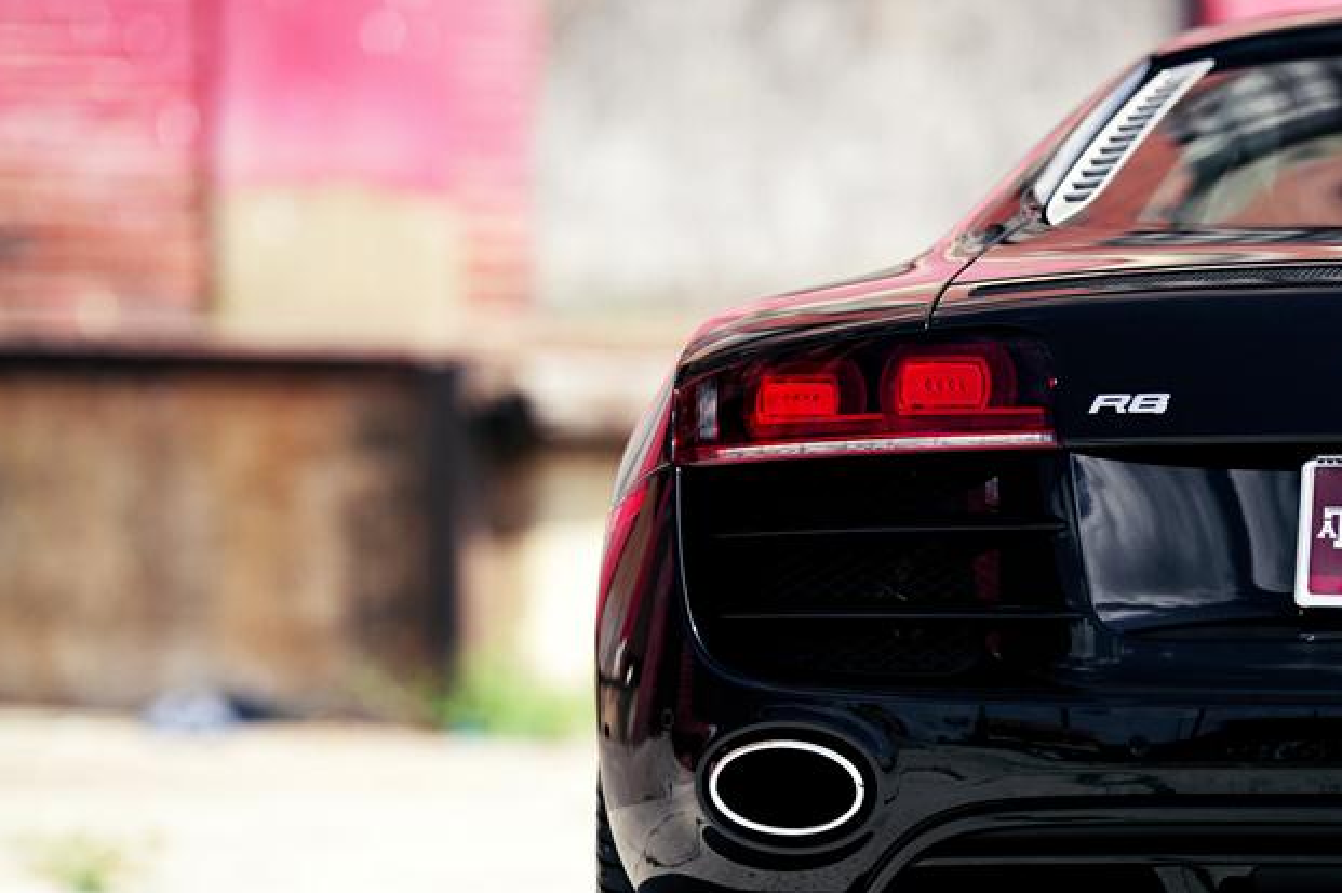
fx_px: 10802
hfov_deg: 7.1
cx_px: 817
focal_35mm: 290
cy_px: 574
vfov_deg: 4.7
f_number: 2
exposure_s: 1/2500
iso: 100
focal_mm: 200
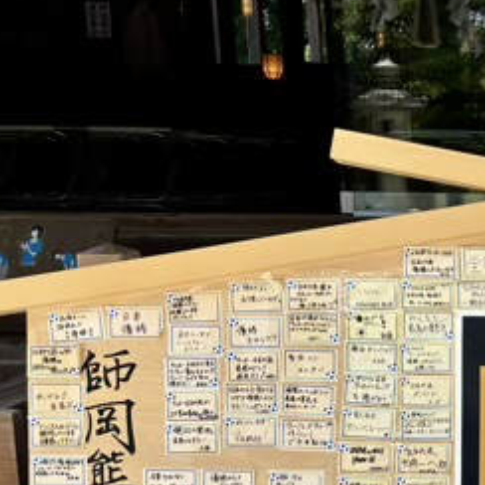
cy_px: 410
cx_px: 616
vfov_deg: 25.5
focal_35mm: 66
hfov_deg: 23.3
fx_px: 1046
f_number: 1.6
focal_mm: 5.96
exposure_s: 1/961
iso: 50
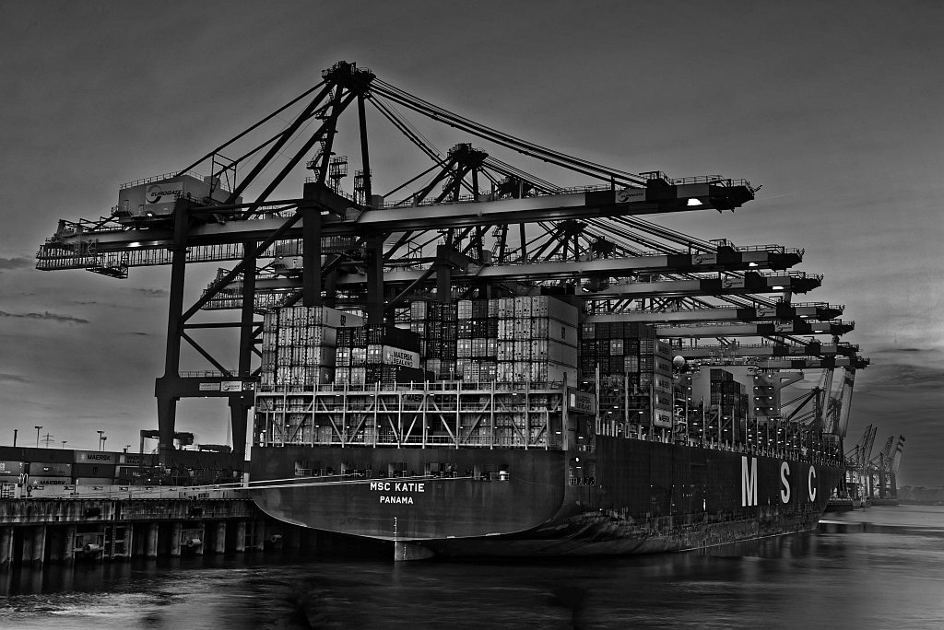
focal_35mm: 42
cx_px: 472
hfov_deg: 46.4
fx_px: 1102
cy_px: 315
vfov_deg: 31.9
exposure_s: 5
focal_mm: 42
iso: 100
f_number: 16
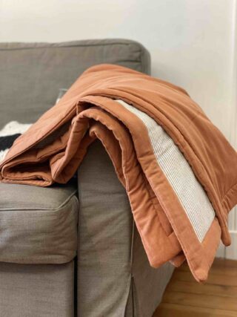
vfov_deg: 36.8
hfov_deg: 28.0
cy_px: 158
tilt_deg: -5.7
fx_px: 475
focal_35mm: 52
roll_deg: -0.5
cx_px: 118
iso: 250
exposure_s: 1/33
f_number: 2
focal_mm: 6
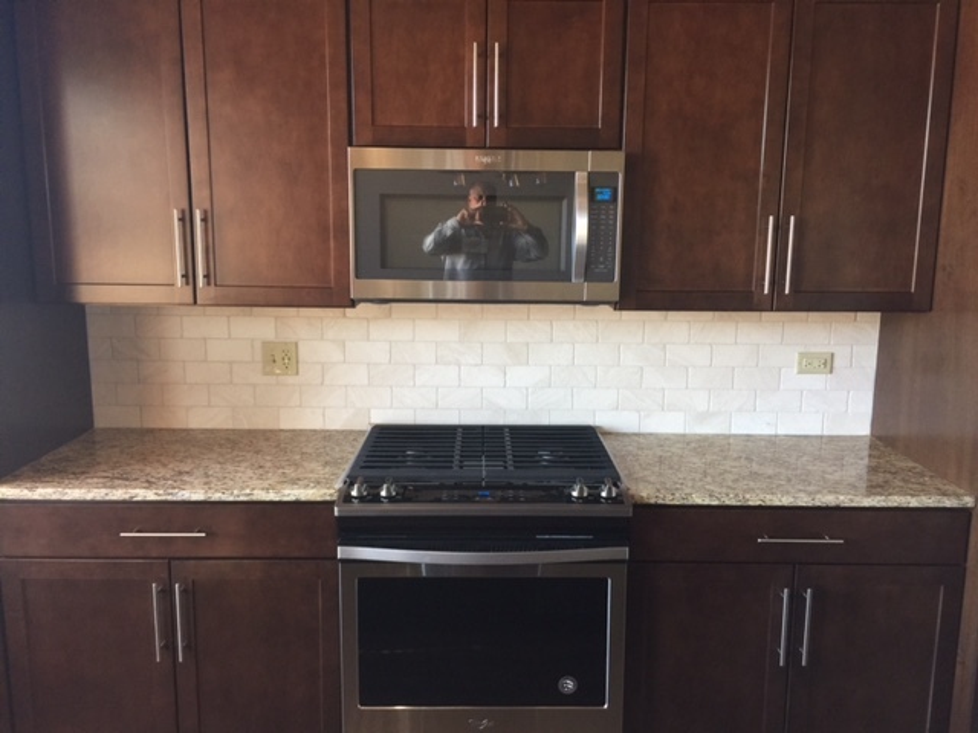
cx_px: 489
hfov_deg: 61.7
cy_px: 366
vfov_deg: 48.2
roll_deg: -1.8
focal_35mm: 29
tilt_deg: -10.4
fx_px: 819
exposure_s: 1/15
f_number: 2.2
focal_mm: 4.15
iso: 64
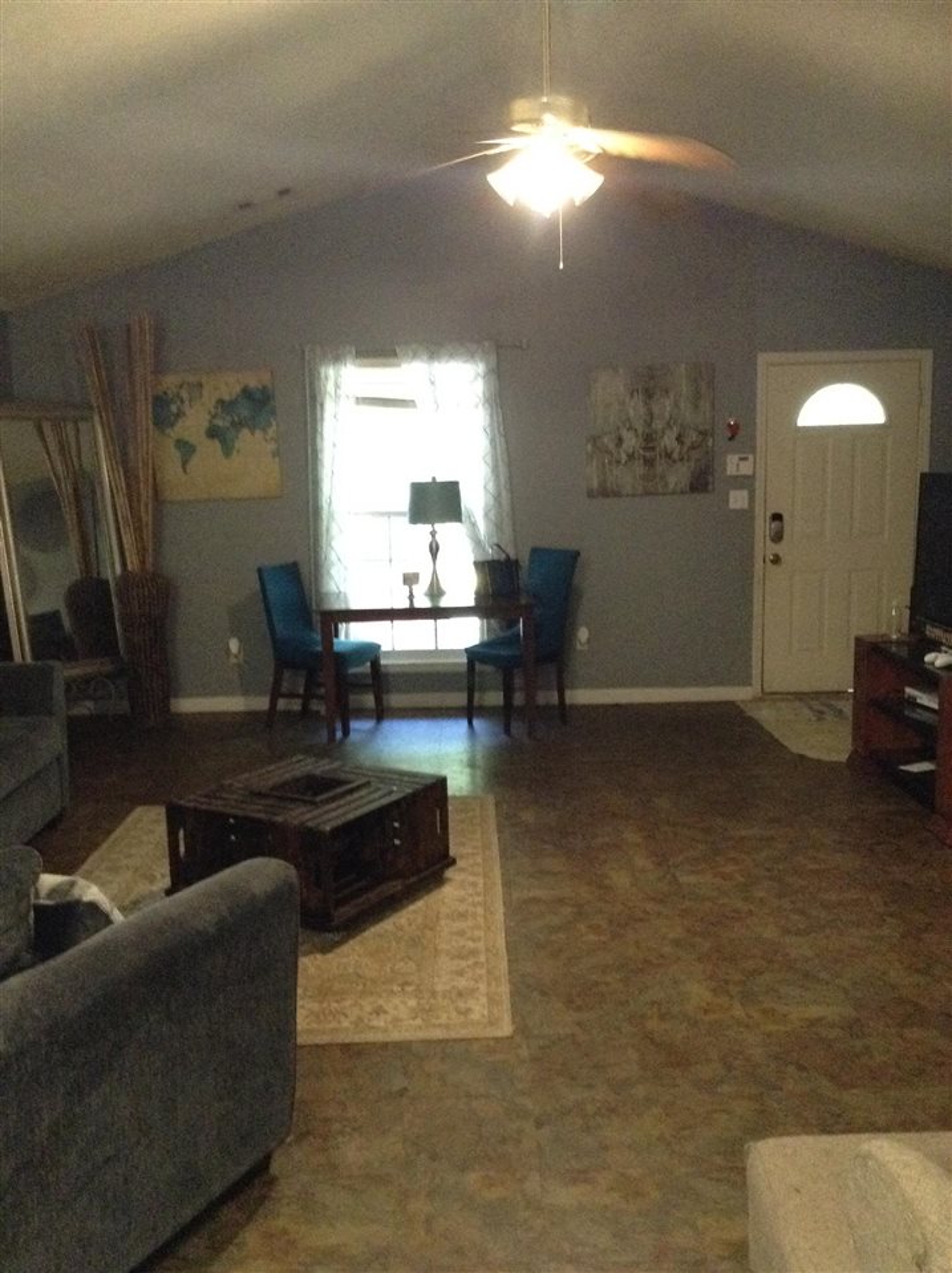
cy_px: 636
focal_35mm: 33
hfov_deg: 42.9
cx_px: 476
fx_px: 1213
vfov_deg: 55.4
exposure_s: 1/15
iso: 500
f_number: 2.4
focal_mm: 3.3
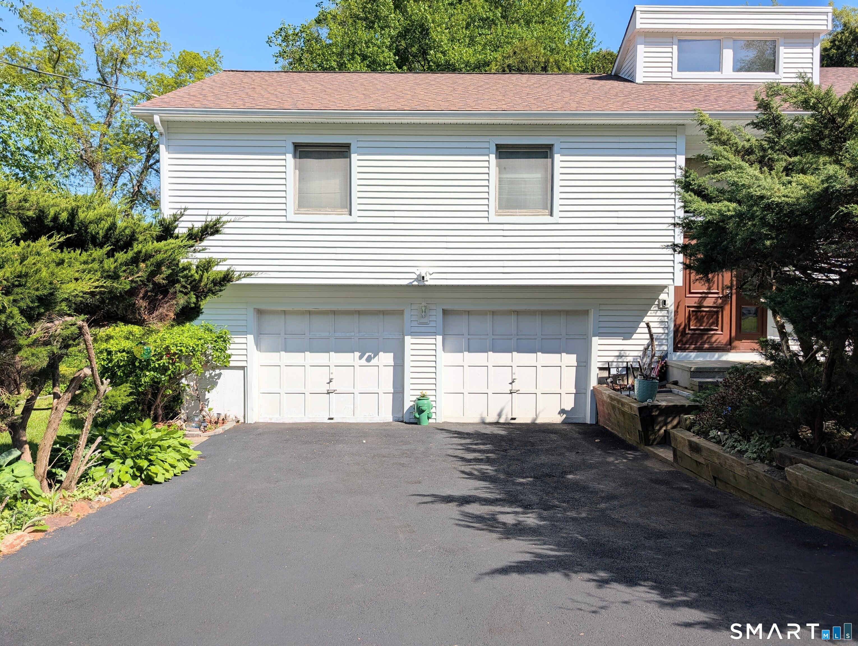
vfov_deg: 56.9
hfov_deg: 71.5
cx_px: 429
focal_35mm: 24
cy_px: 323
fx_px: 596
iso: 24
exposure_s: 1/1346
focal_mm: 6.9
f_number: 1.68
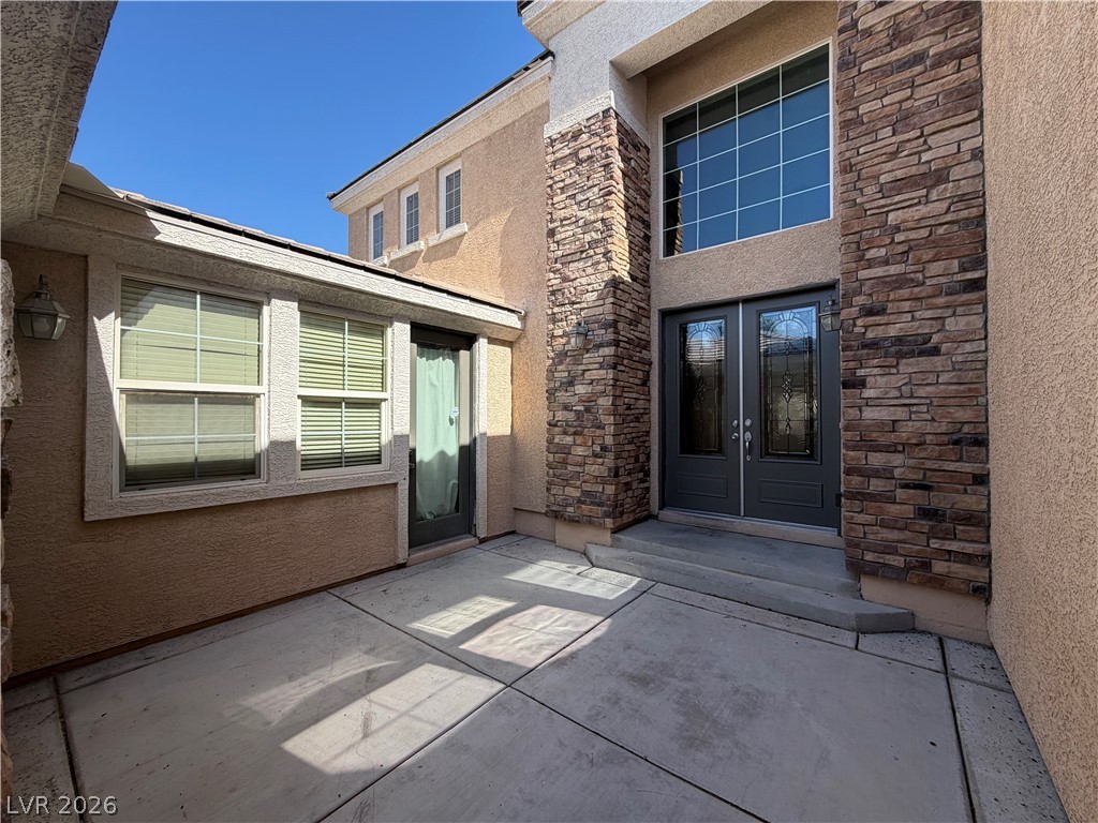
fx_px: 444
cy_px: 412
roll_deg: -0.2
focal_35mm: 14
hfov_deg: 102.1
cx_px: 549
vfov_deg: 85.7
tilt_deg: +0.9
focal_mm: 2.22
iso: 40
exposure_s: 1/694
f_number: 2.2
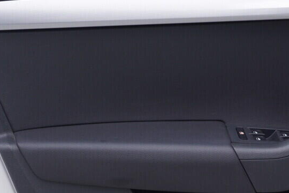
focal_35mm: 96
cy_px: 137
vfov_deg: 14.2
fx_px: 771
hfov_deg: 21.0
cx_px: 225
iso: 125
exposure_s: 1/50
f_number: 3.2
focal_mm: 24
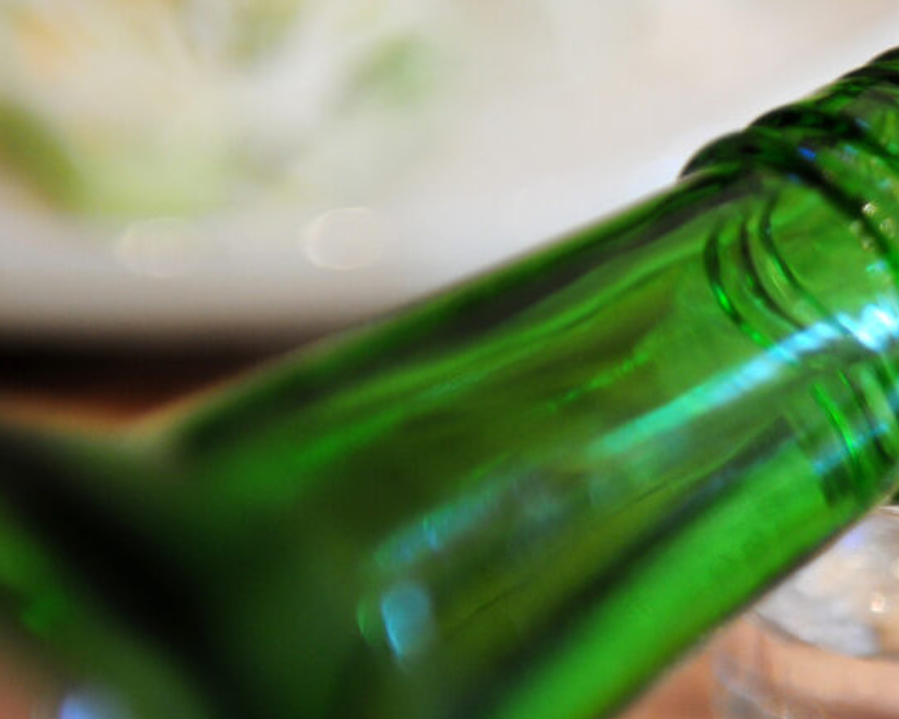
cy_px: 395
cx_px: 1146
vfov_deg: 8.3
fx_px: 4975
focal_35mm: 187
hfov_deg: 10.1
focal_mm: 70
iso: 1000
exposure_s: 1/125
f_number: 2.8
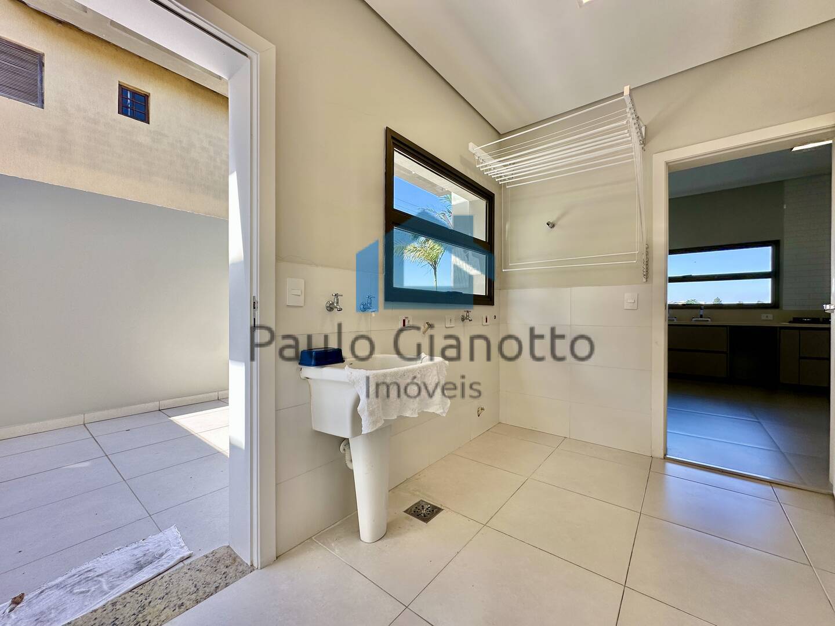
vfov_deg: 85.7
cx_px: 418
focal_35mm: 14
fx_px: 338
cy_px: 313
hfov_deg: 102.1
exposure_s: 1/322
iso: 40
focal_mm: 2.22
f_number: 2.2
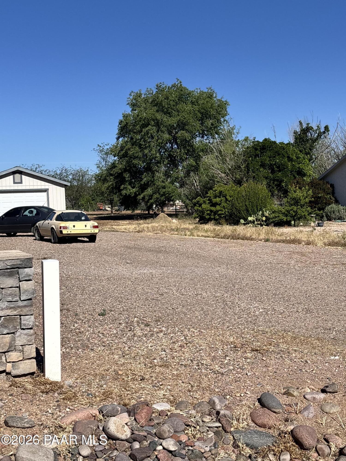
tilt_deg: -3.3
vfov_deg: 36.8
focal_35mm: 52
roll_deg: +1.5
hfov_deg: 28.0
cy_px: 230
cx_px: 173
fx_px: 693
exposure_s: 1/4425
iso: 40
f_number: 1.6
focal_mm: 5.96
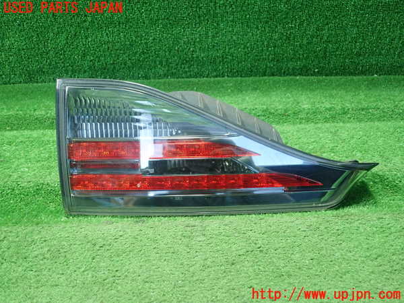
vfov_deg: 46.8
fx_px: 350
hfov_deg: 60.0
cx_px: 202
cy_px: 152
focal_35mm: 30
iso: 640
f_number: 2.3
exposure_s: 1/125
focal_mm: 5.5
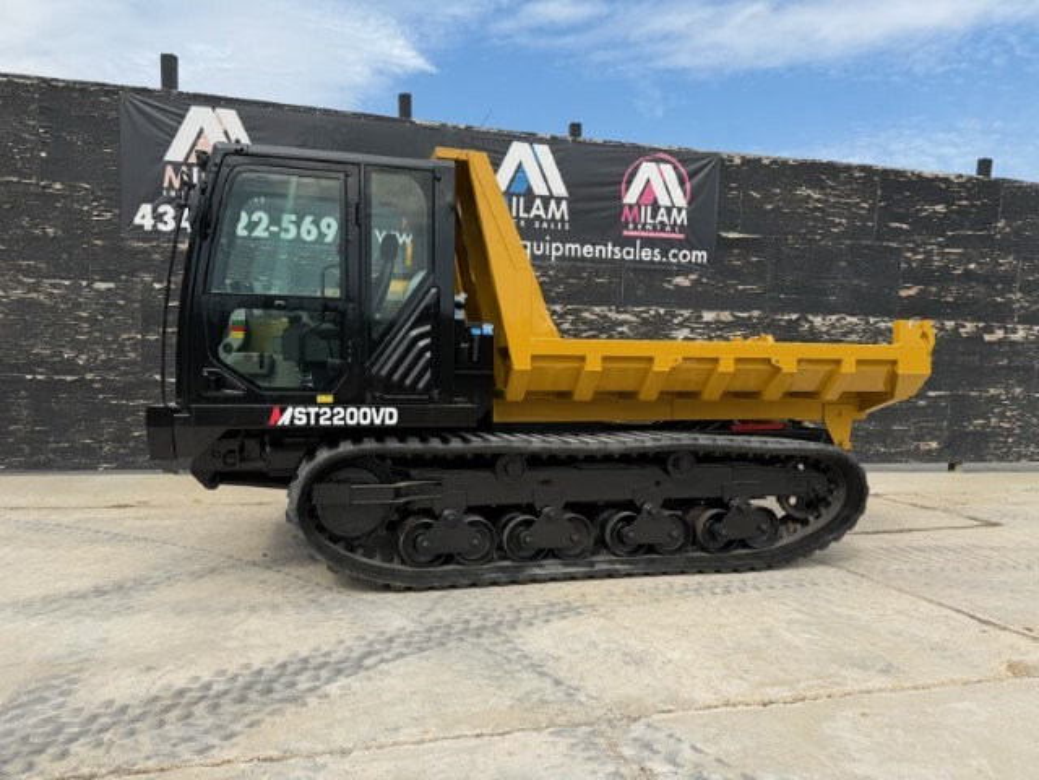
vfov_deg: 56.8
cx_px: 520
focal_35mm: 24
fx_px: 720
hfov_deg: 71.6
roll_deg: -1.1
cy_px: 390
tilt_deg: -2.4
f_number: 1.78
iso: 80
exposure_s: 1/3145
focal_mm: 6.76
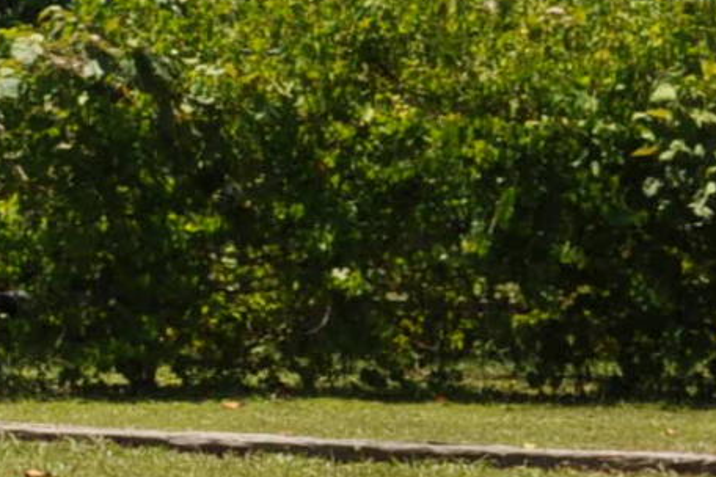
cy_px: 8
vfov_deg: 5.6
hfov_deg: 7.4
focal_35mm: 246
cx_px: -1457
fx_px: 4898
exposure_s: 1/200
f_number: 13
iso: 200
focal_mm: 25
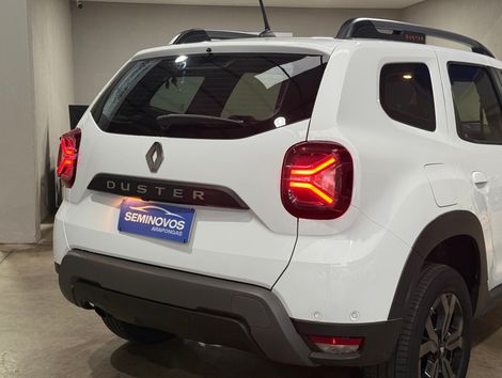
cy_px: 189
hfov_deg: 39.6
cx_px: 251
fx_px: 697
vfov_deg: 30.3
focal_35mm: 48
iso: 250
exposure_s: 1/40
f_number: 1.78
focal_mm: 6.76
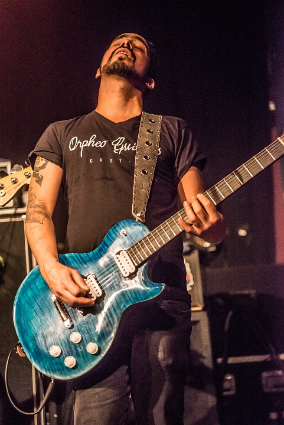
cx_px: 142
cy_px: 212
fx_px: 768
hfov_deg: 21.0
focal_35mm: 65
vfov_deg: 30.9
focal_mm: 65
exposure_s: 1/80
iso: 2500
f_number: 2.8
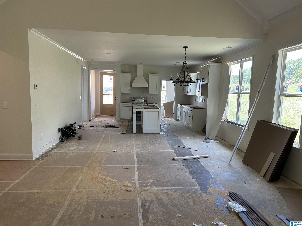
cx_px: 151
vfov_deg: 53.1
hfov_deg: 67.3
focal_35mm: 26
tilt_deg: -6.8
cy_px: 113
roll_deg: -1.2
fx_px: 227
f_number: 1.5
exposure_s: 1/120
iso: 64
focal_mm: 5.7
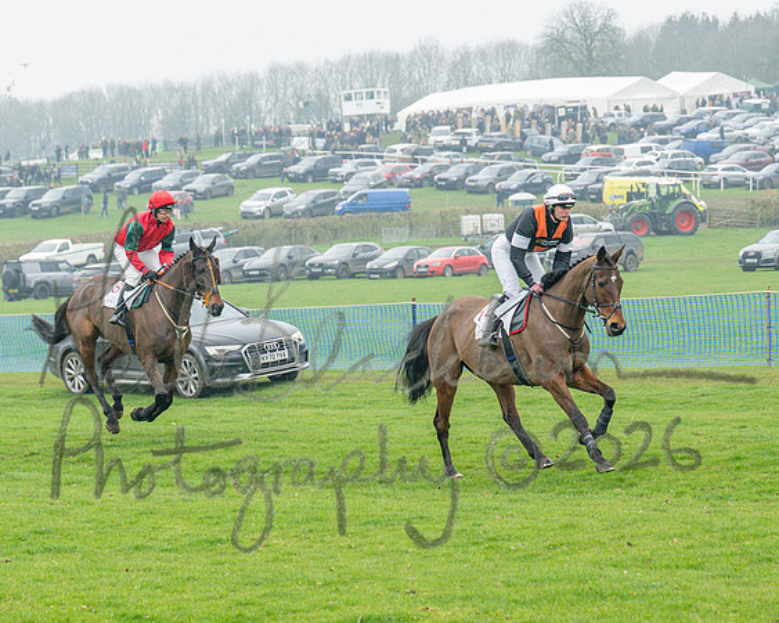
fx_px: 3141
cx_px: 468
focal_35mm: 136
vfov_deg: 11.3
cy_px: 312
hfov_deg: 14.1
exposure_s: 1/1600
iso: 1000
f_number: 4
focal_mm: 71
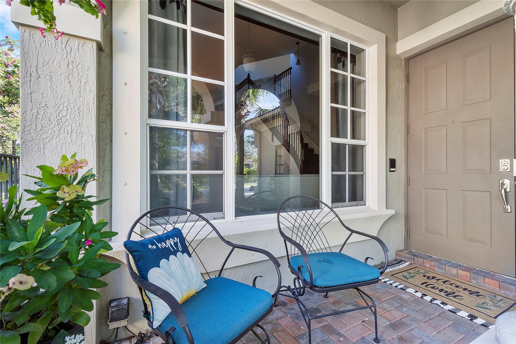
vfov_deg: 77.3
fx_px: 215
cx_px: 258
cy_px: 172
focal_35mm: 15
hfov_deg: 100.4
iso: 100
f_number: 11
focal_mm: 10
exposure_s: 1/6
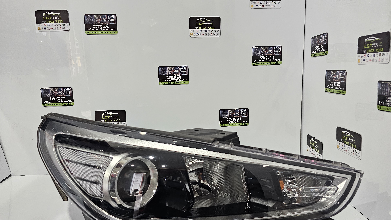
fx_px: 270
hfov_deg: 71.9
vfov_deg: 44.4
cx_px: 198
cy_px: 107
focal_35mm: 26
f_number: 1.7
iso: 400
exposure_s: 1/100
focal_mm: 6.3
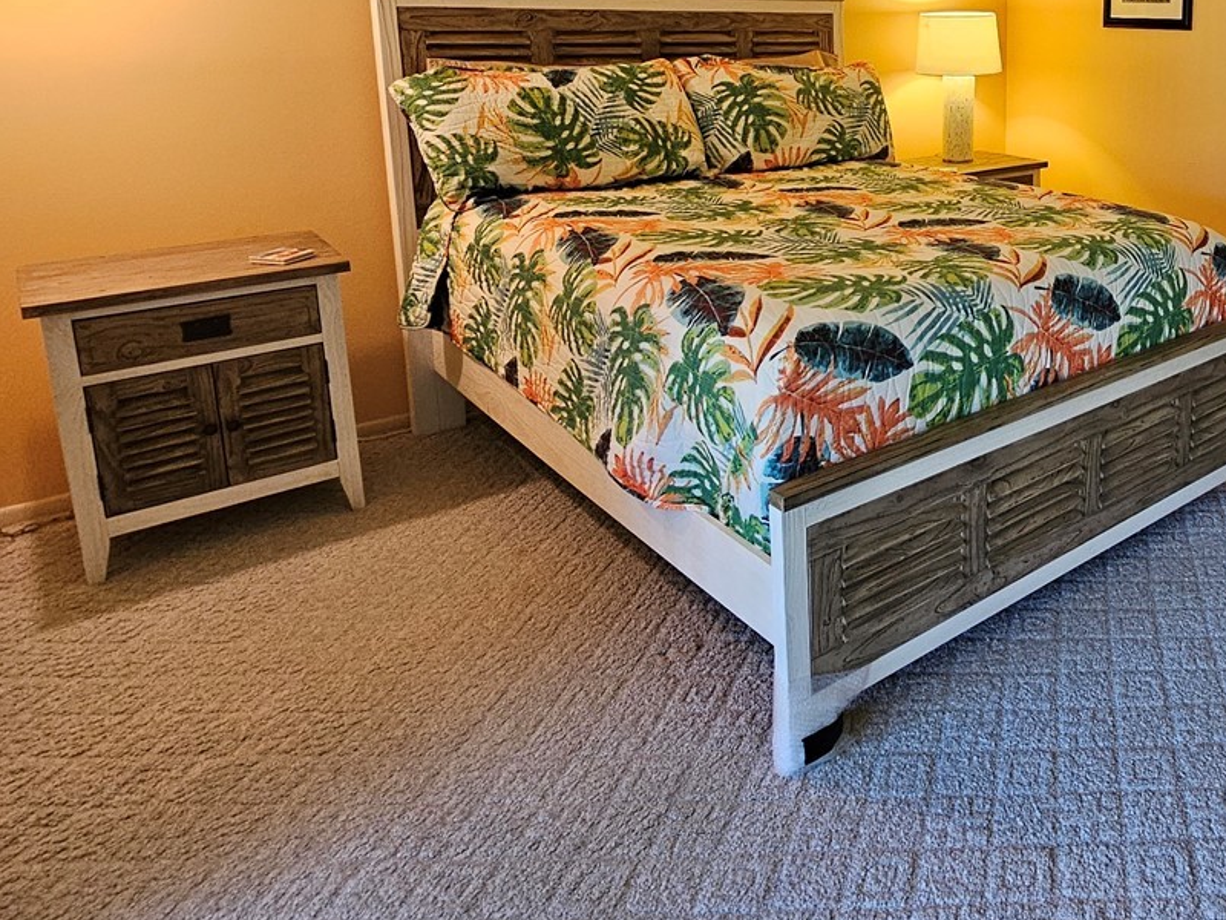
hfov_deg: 58.6
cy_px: 190
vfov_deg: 50.0
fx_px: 921
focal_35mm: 26
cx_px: 1077
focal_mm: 2.2
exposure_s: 1/60
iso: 400
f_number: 2.2
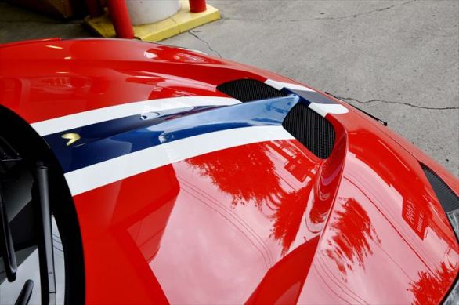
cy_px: 152
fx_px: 420
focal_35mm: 33
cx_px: 230
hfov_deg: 57.3
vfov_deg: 39.9
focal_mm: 22
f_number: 8
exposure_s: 1/60
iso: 200
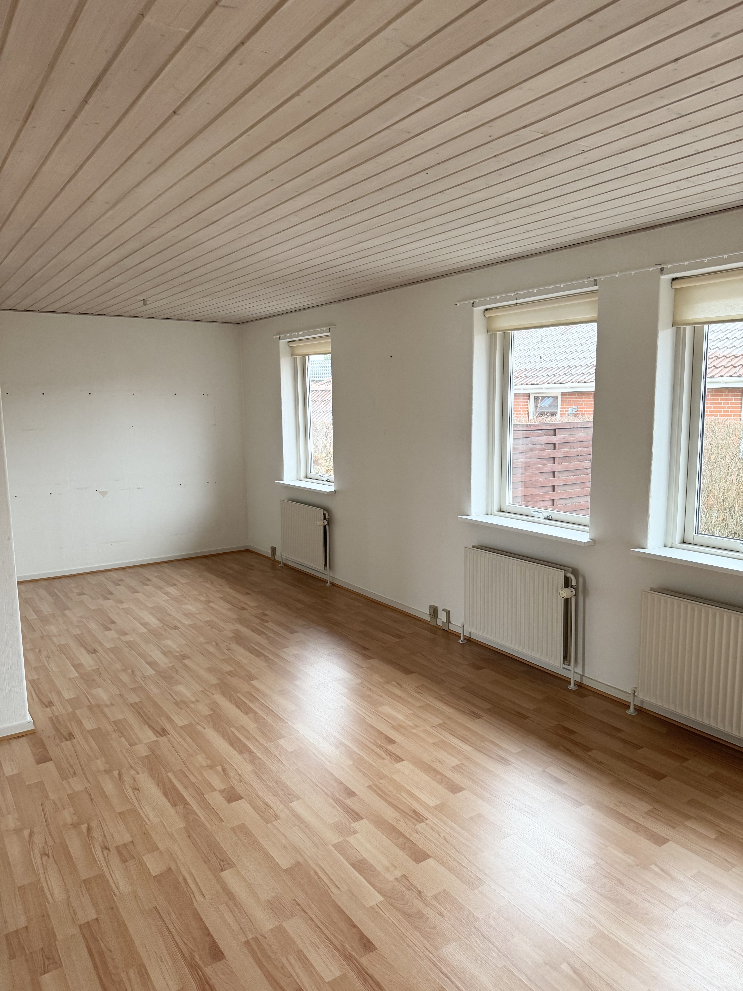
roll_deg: +0.9
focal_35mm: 24
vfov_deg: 71.6
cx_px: 372
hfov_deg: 56.8
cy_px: 496
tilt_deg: -7.5
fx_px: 687
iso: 250
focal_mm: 6.76
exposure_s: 1/50
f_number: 1.78
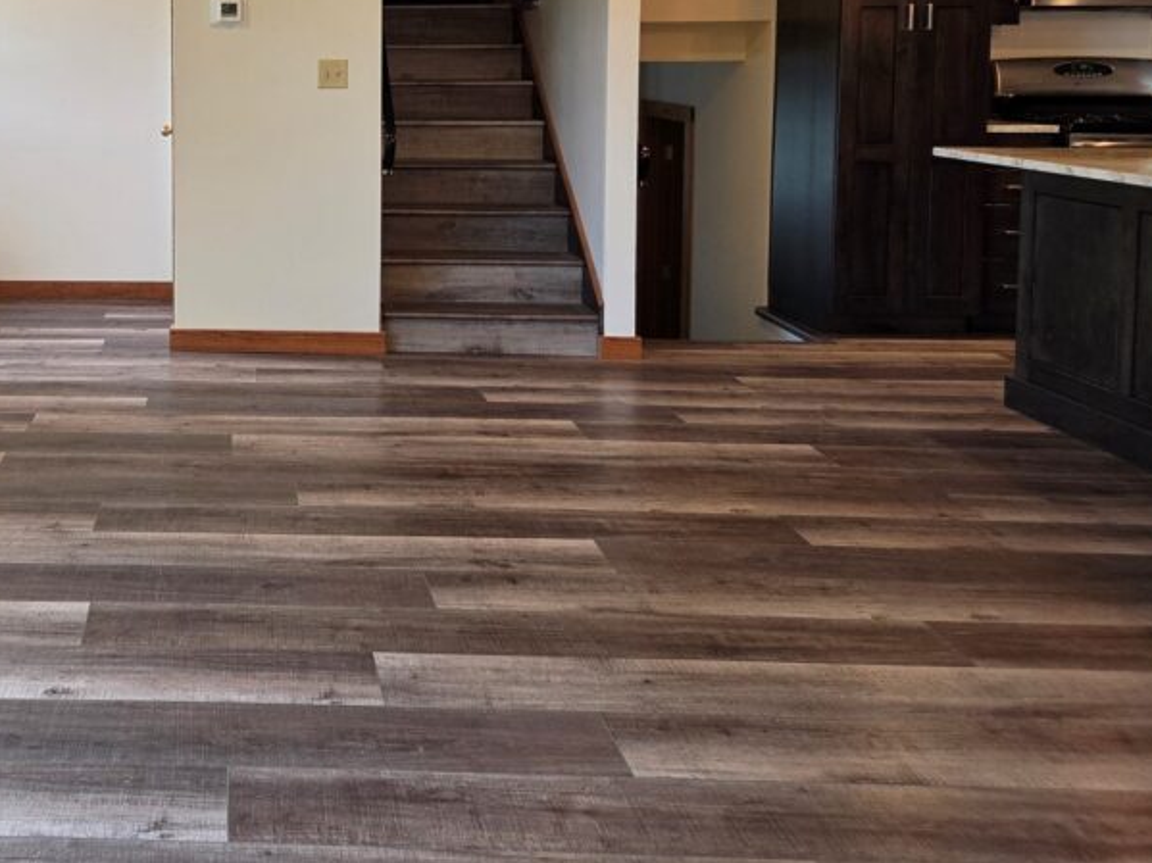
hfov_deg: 42.5
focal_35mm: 41
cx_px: 143
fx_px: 1364
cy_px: 144
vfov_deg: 33.8
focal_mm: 5.4
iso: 80
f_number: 1.8
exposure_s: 1/120
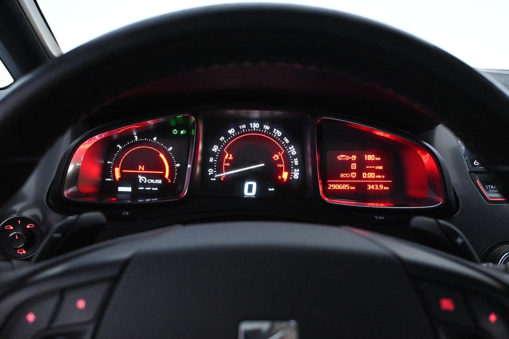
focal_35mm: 34
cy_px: 170
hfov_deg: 56.1
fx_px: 477
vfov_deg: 39.1
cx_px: 254
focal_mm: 22.5
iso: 10000
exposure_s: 1/125
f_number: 4
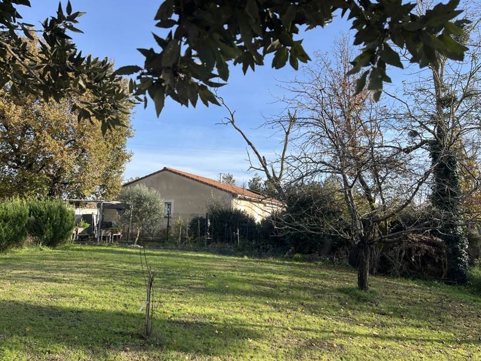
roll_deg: -1.5
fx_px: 361
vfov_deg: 53.1
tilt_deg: +7.5
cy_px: 180
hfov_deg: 67.3
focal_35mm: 26
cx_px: 240
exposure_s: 1/1647
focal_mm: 5.1
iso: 50
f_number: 1.6
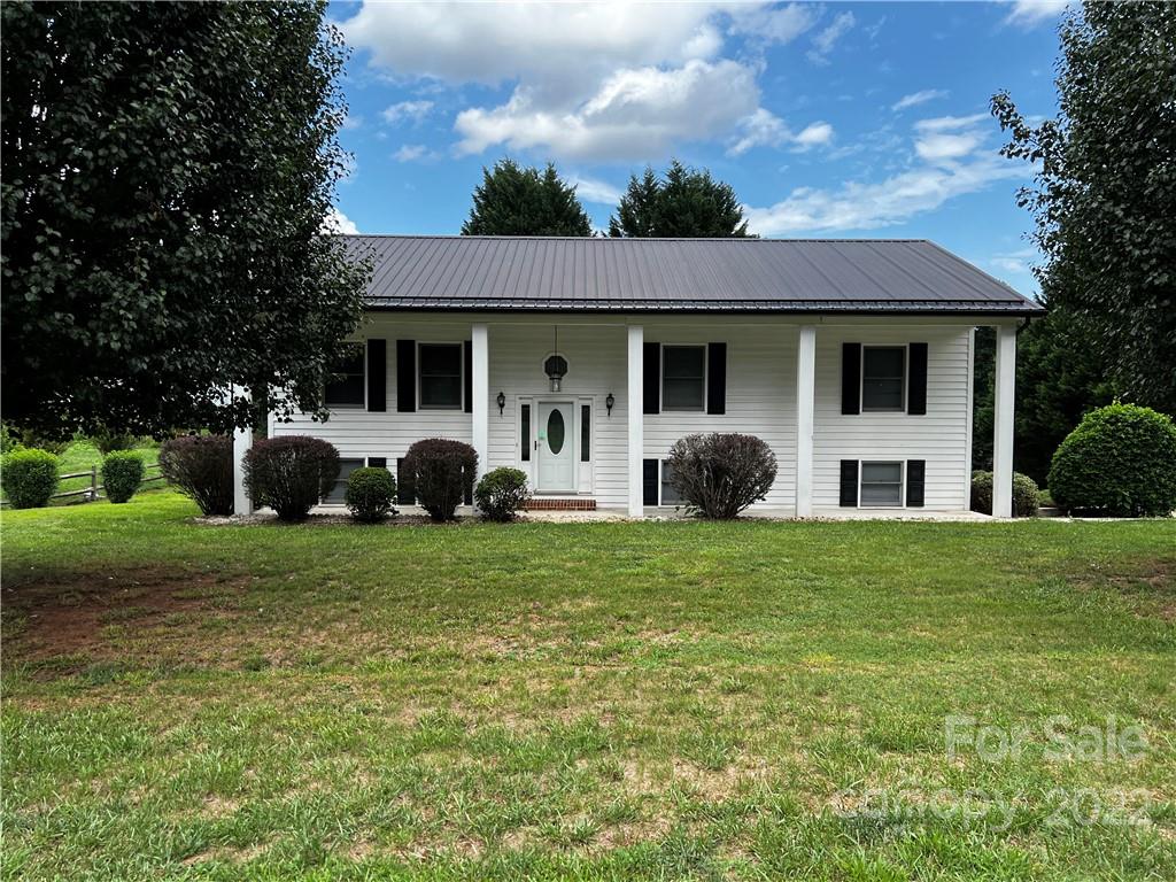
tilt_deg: -2.7
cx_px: 588
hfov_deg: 67.3
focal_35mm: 26
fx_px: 883
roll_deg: -1.3
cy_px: 441
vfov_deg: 53.1
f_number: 1.5
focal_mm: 5.7
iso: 50
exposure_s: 1/1361
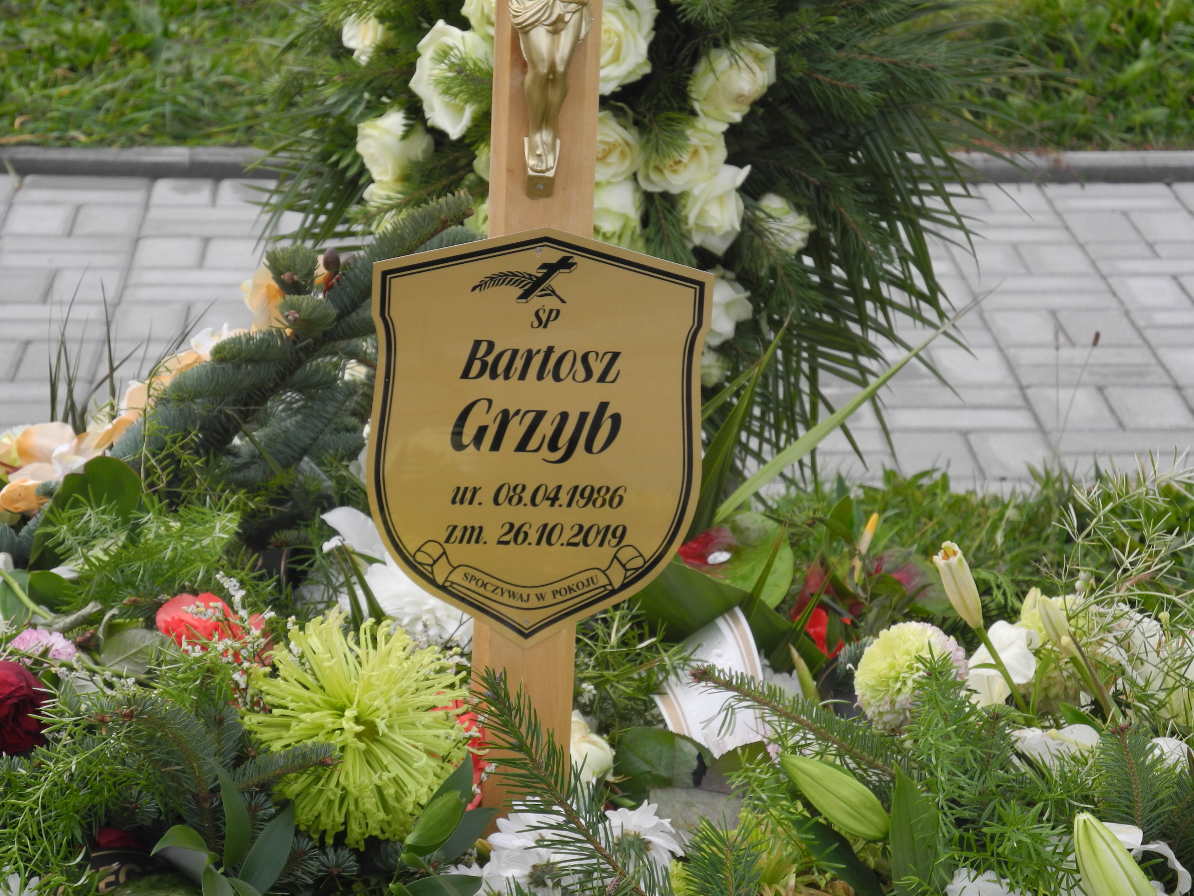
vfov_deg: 12.5
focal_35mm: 119
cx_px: 597
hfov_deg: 16.6
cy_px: 448
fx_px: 4105
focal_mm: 25.4
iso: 100
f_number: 4.5
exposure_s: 1/200
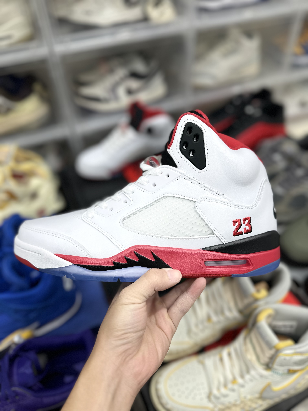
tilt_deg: -45.7
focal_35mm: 24
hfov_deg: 56.8
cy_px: 206
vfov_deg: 71.6
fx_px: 285
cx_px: 154
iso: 64
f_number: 1.78
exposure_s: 1/121
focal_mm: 6.86
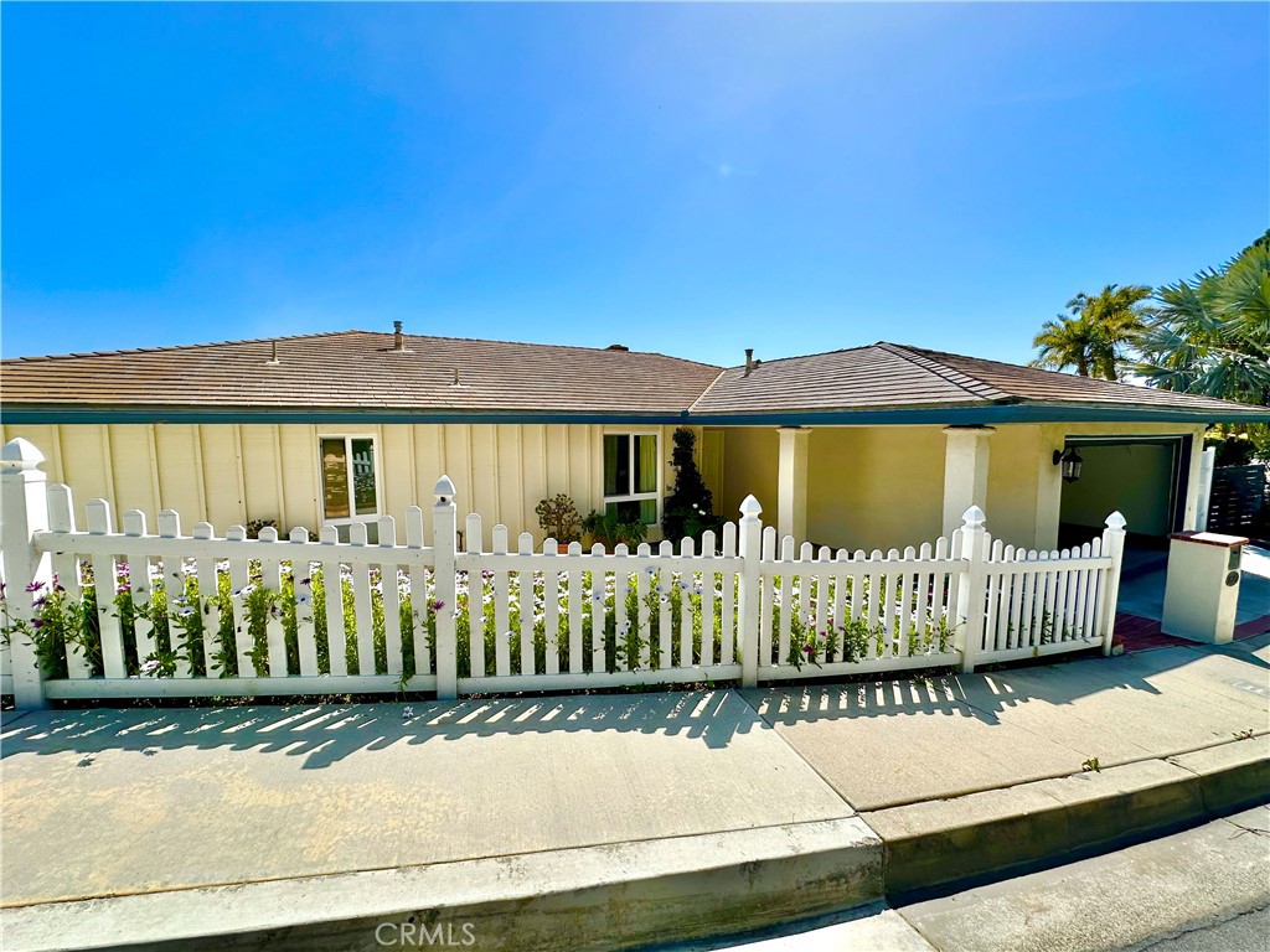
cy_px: 476
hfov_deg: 102.1
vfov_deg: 85.7
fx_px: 514
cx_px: 635
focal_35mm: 14
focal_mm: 2.22
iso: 50
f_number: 2.2
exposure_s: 1/2174
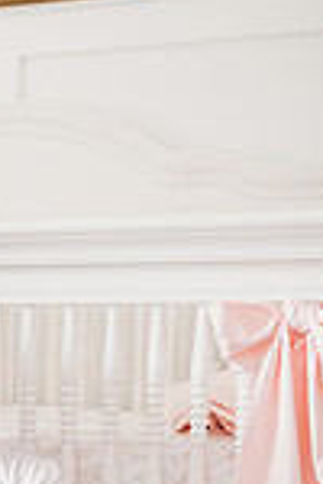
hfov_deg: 17.5
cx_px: -126
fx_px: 969
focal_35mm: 72
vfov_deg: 27.1
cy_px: 432
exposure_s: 1/200
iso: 1000
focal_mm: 24
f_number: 2.8
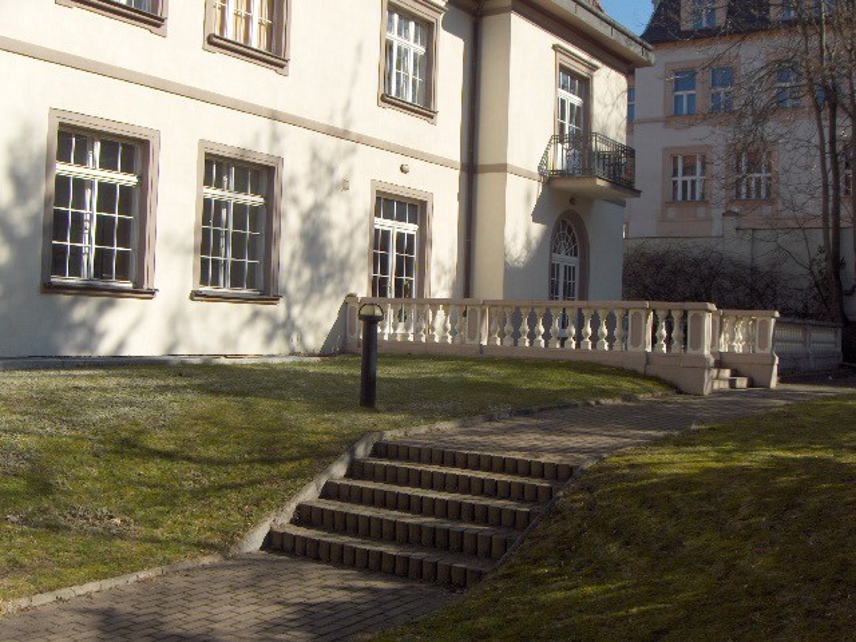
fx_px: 964
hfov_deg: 47.9
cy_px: 321
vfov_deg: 36.8
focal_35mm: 39
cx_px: 428
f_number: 4.8
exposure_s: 1/433
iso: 55
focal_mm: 8
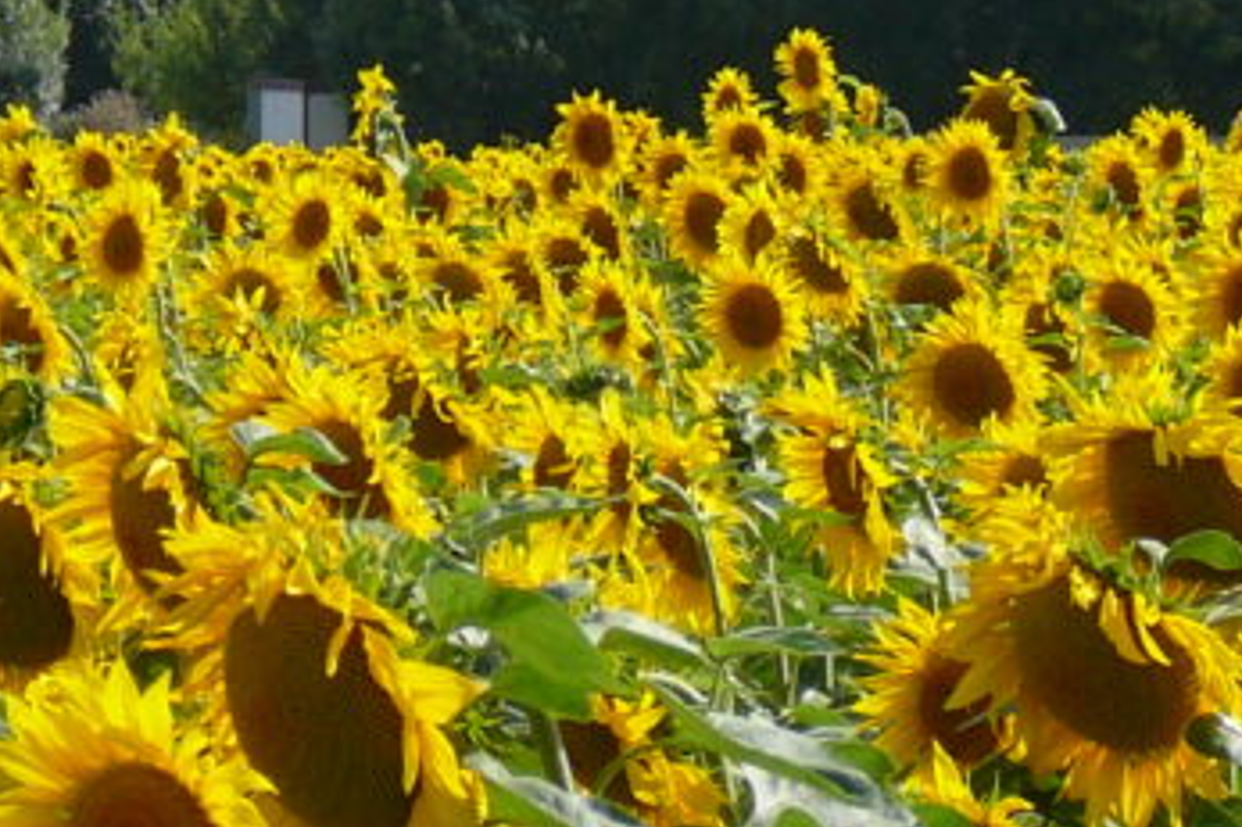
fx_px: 9448
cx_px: 741
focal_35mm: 274
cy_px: 655
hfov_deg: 7.5
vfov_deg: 5.0
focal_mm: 14.1
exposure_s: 1/500
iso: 80
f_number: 3.9
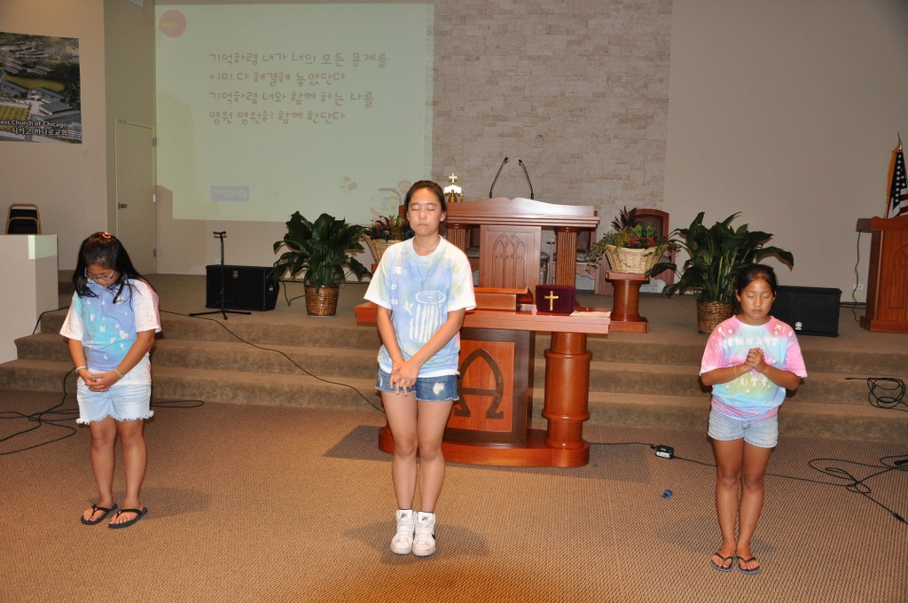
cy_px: 302
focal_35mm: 33
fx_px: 831
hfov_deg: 57.3
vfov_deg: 39.9
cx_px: 454
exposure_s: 1/60
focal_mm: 22
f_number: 4
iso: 800
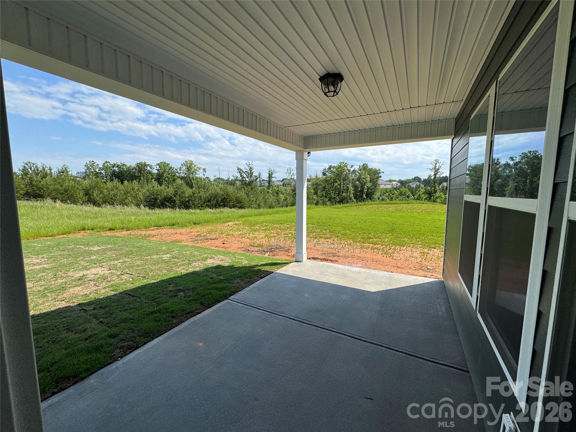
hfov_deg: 102.1
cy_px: 216
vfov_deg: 85.7
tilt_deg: -4.2
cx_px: 288
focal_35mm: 14
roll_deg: +0.4
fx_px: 233
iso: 40
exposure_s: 1/1832
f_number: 2.2
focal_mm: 2.22
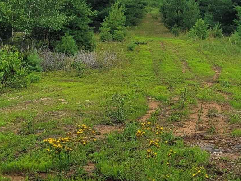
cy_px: 64
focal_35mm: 95
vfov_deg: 15.5
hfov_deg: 20.6
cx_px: 140
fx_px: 661
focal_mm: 5.4
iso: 40
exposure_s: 1/1441
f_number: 1.8
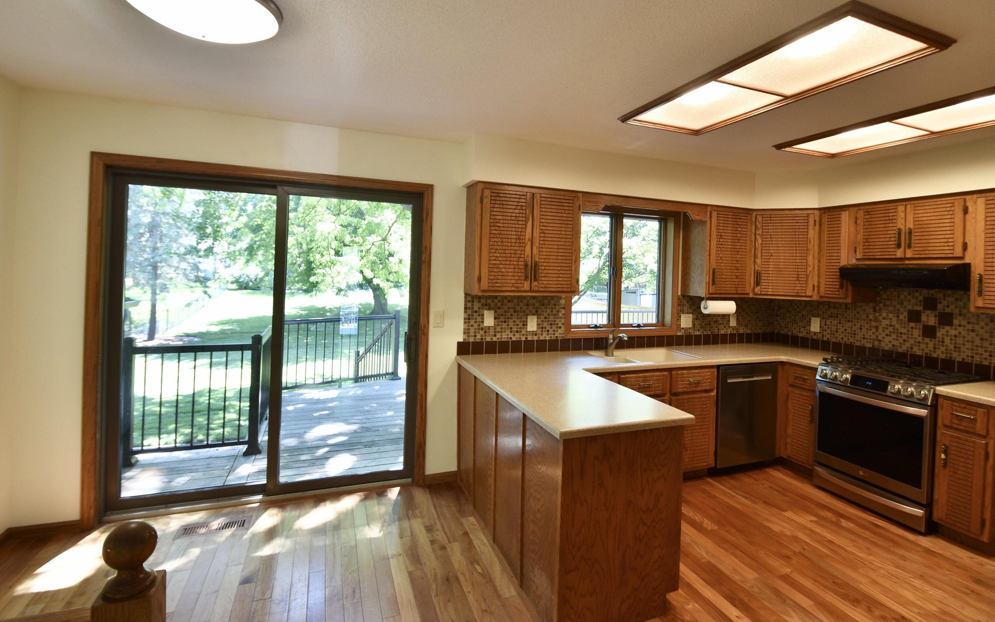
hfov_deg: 94.2
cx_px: 538
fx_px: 461
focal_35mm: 17
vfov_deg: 67.6
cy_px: 261
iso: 100
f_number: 5
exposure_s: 1/15
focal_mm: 10
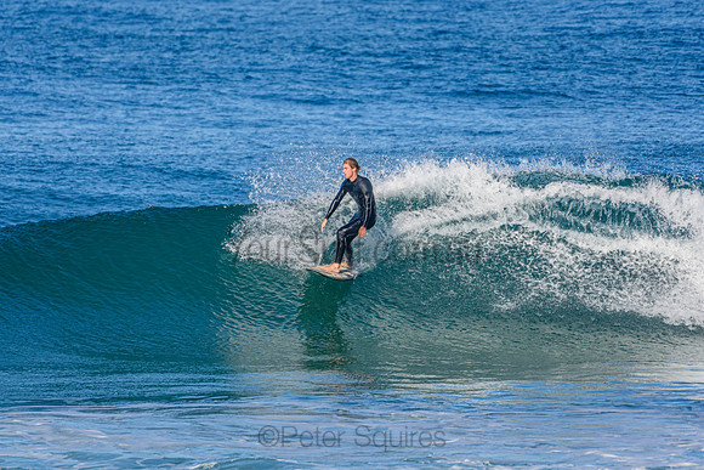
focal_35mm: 750
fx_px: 14669
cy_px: 235
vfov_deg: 1.8
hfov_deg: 2.7
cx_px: 352
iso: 360
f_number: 5.6
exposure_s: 1/2000
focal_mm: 500
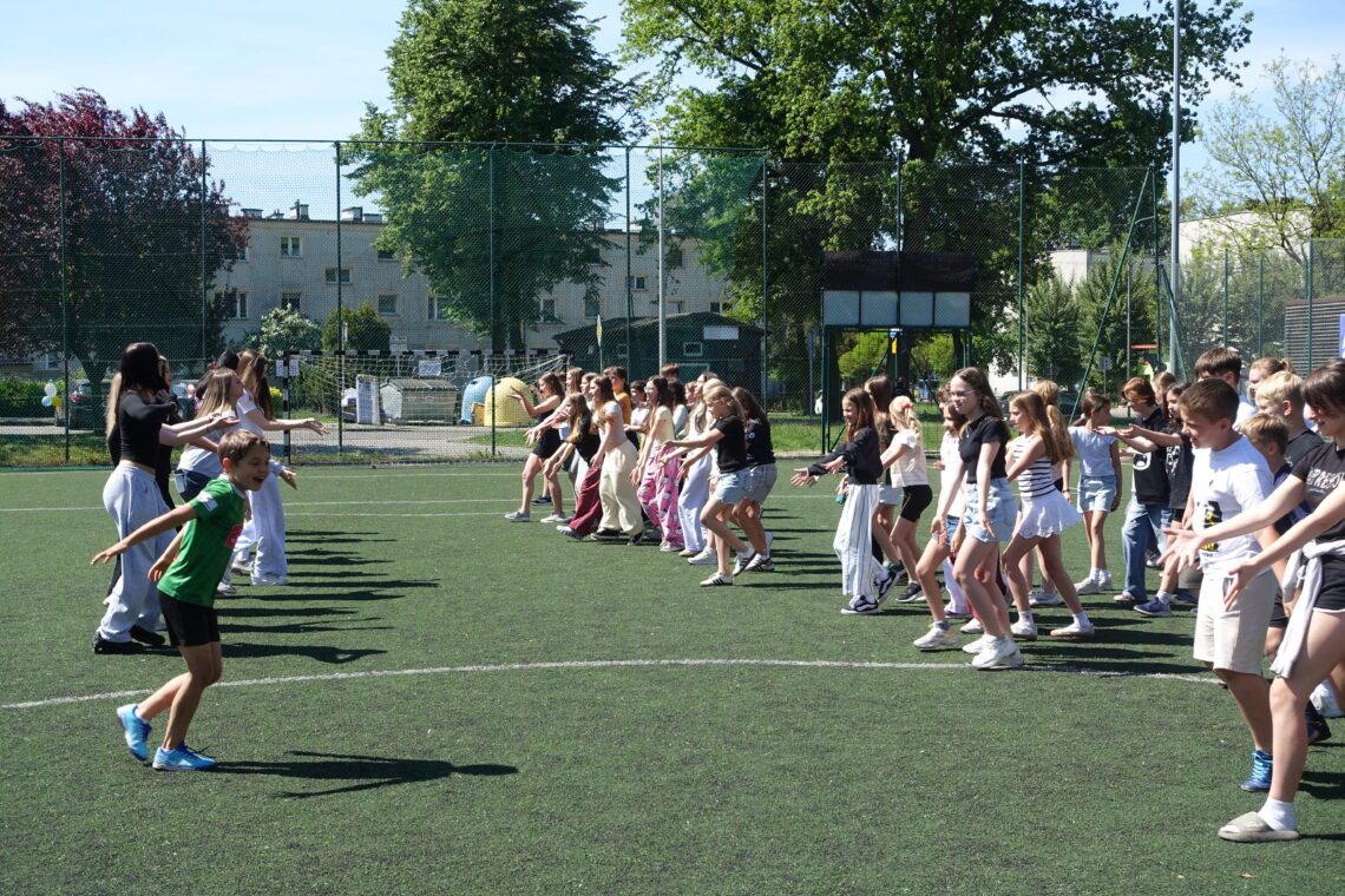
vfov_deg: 27.5
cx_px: 672
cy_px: 448
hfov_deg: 40.3
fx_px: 1831
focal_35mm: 49
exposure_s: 1/320
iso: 125
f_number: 5.6
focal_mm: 17.9
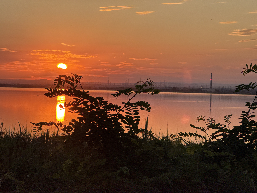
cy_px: 96
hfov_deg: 16.4
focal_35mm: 120
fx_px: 891
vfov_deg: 12.3
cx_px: 128
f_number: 2.8
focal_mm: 15.66
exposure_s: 1/480
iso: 50
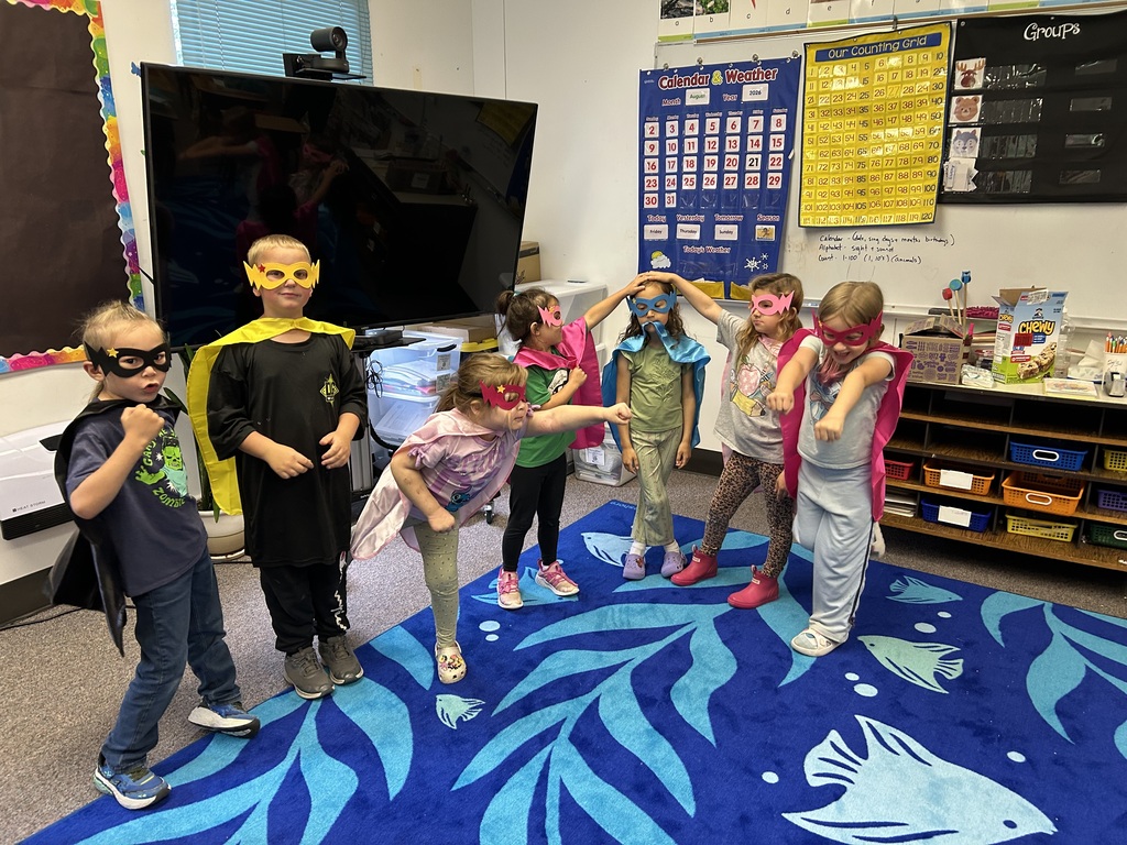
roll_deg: -0.1
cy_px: 422
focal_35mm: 26
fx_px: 846
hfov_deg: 67.3
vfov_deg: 53.1
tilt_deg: -17.2
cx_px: 564
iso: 160
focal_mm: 5.7
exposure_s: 1/60
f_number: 1.5
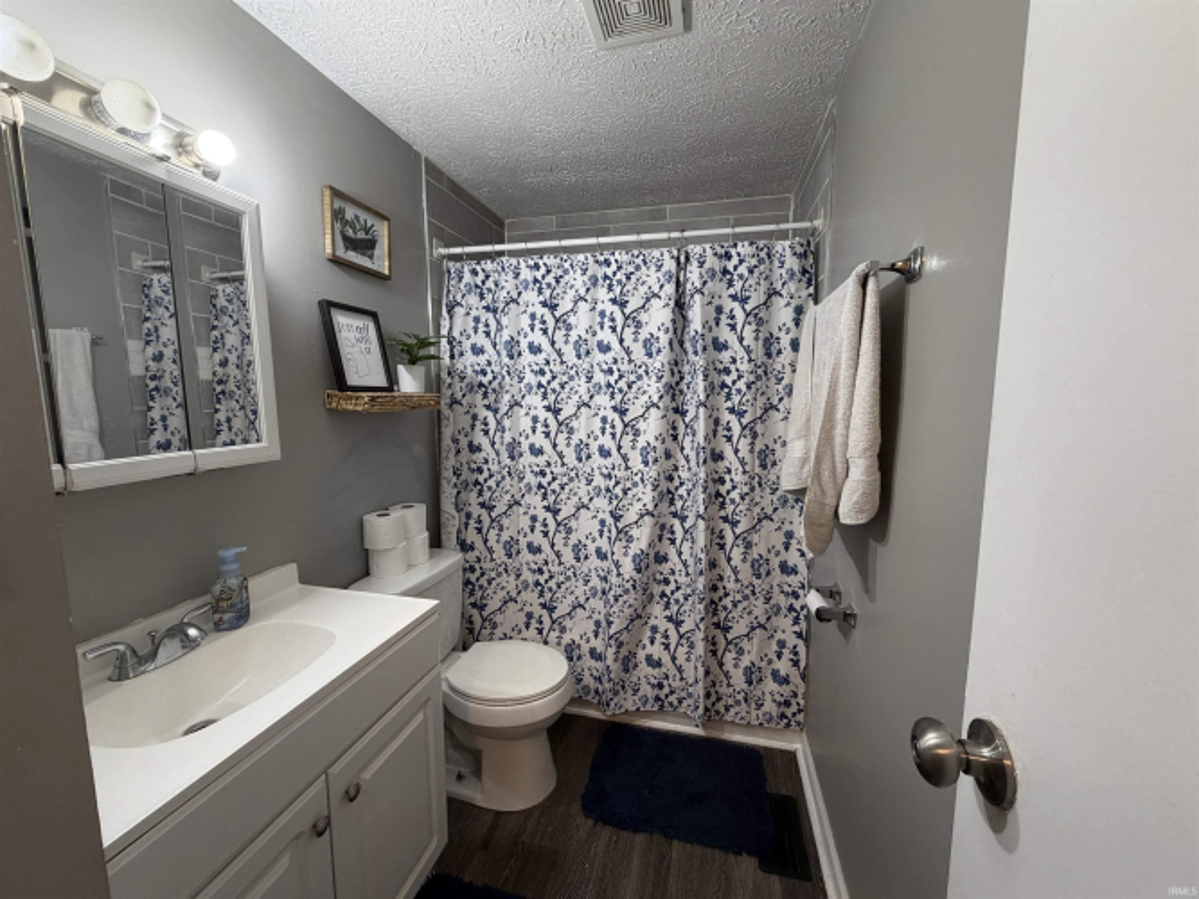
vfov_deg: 85.7
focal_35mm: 14
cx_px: 600
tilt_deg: -6.7
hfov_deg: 102.1
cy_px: 450
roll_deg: +0.7
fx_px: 485
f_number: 2.2
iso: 200
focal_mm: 2.22
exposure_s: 1/60
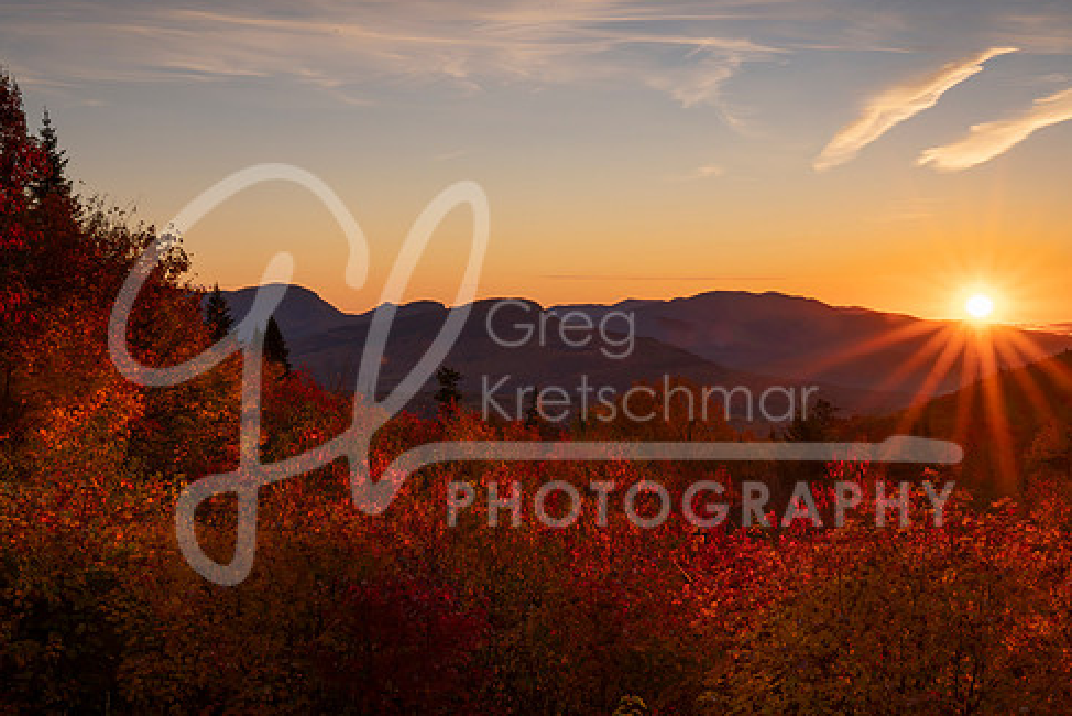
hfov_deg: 34.5
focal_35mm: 58
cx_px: 561
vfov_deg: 23.4
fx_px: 1728
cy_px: 340
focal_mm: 45
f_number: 22
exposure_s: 1/100
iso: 1250
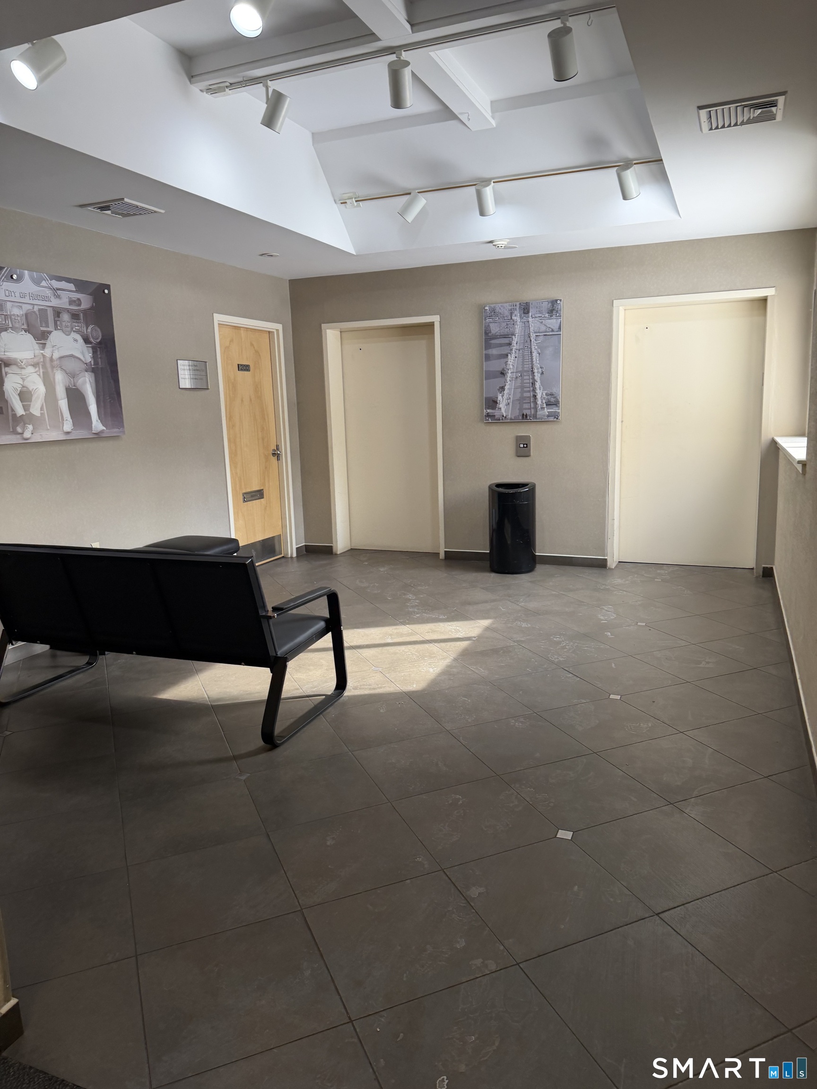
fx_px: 755
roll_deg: +2.4
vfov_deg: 71.6
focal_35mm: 24
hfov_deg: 56.8
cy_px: 544
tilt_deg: -8.0
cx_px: 408
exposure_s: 1/120
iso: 125
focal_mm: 6.76
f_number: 1.78
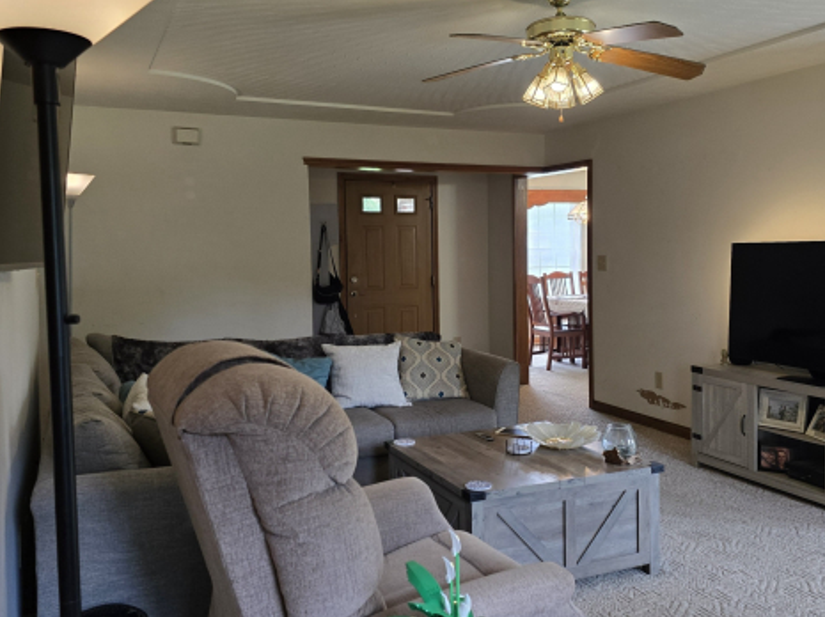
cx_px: 459
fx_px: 786
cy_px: 280
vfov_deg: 42.8
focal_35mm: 33
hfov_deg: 55.3
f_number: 1.7
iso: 250
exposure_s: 1/52
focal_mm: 6.3
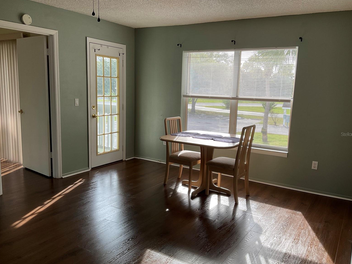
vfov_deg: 46.8
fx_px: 305
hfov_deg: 60.0
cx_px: 180
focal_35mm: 30
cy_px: 134
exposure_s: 1/120
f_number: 1.8
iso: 20
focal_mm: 3
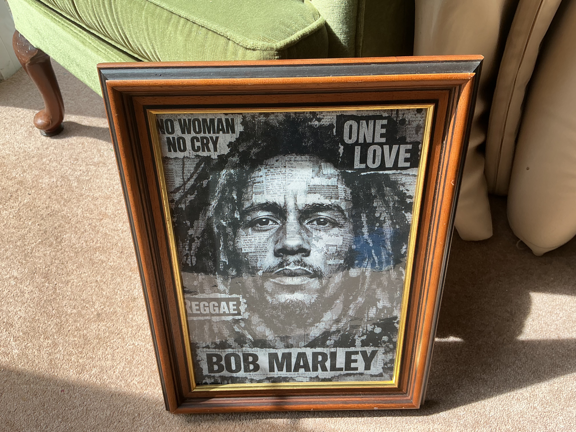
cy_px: 216
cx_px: 288
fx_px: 483
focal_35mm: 29
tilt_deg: -52.3
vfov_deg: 48.2
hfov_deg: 61.7
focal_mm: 3
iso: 20
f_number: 1.8
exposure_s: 1/215
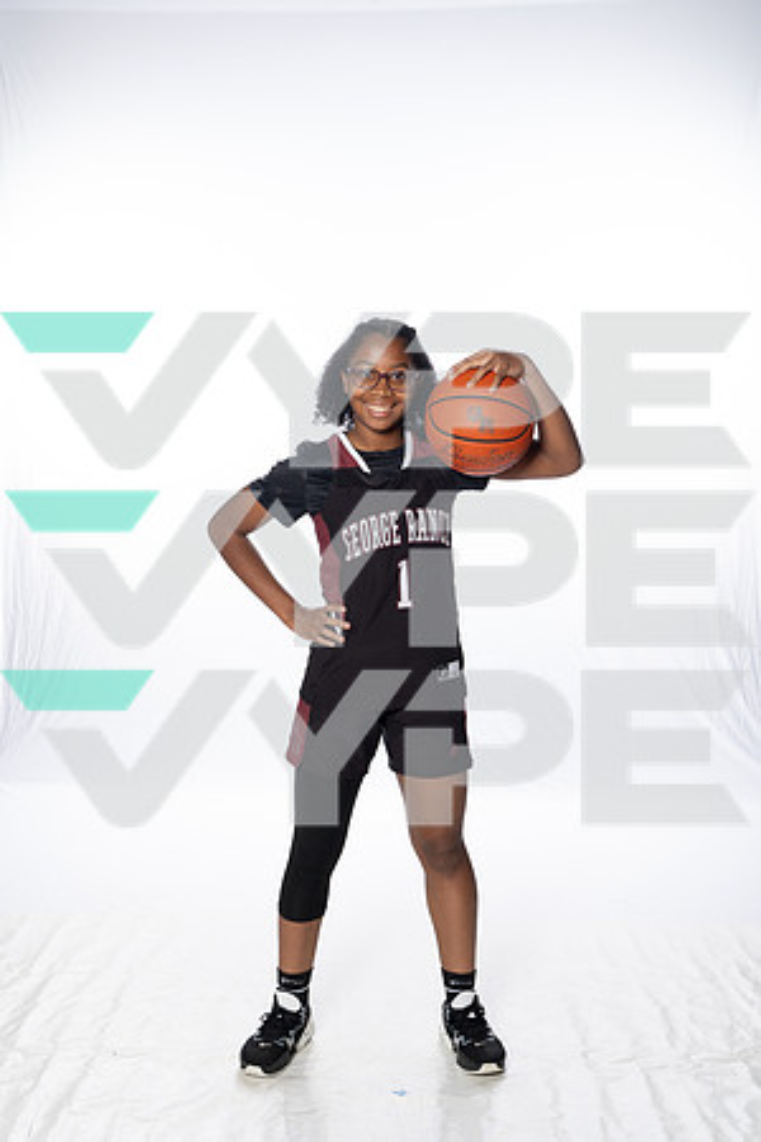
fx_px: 1585
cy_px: 571
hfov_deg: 27.0
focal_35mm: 50
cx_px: 380
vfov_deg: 39.6
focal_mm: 50
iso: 800
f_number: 8
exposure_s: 1/250
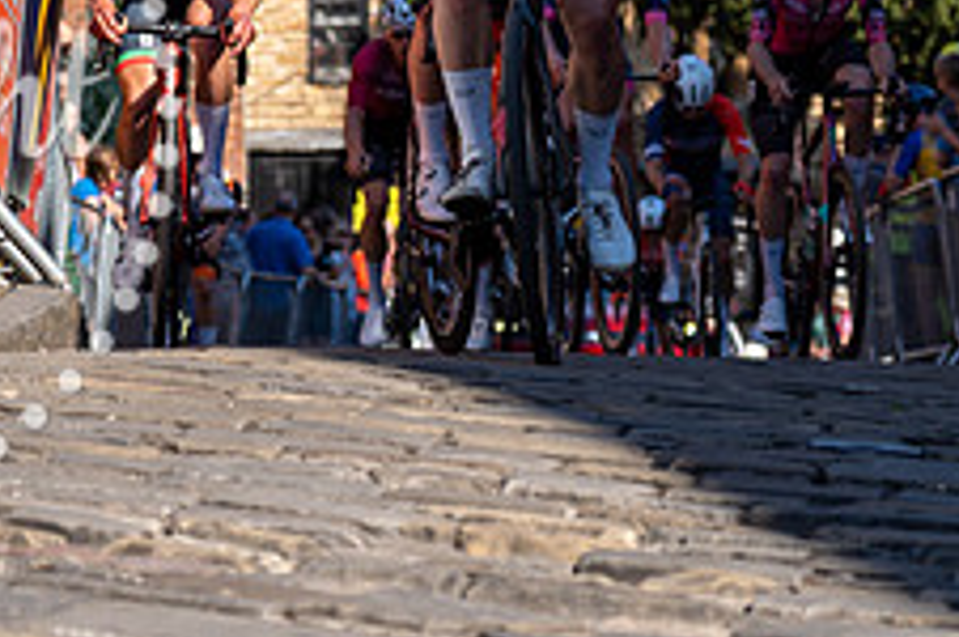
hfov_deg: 11.4
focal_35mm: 180
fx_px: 4788
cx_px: 441
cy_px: -104
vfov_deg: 7.5
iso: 100
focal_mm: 70
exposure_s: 1/1000
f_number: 3.5
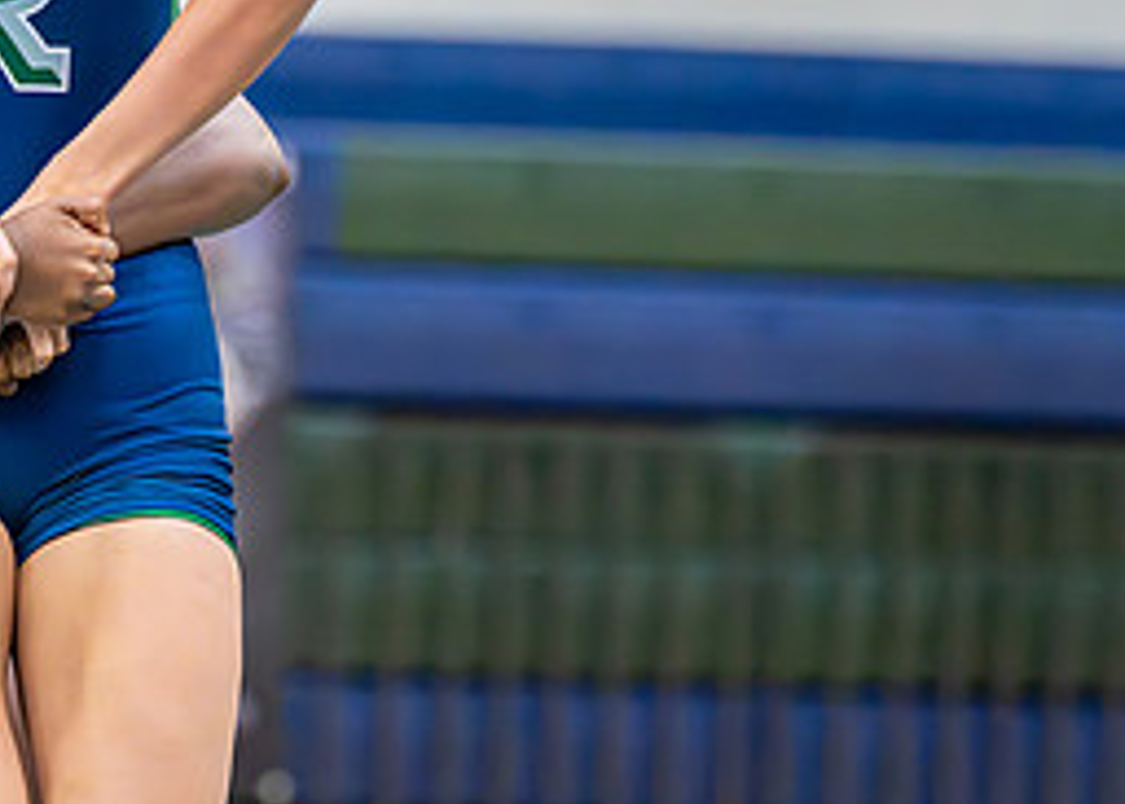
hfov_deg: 5.7
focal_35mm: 354
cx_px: 76
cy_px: 175
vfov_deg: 4.1
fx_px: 11314
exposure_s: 1/1000
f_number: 2.8
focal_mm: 129
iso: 6400
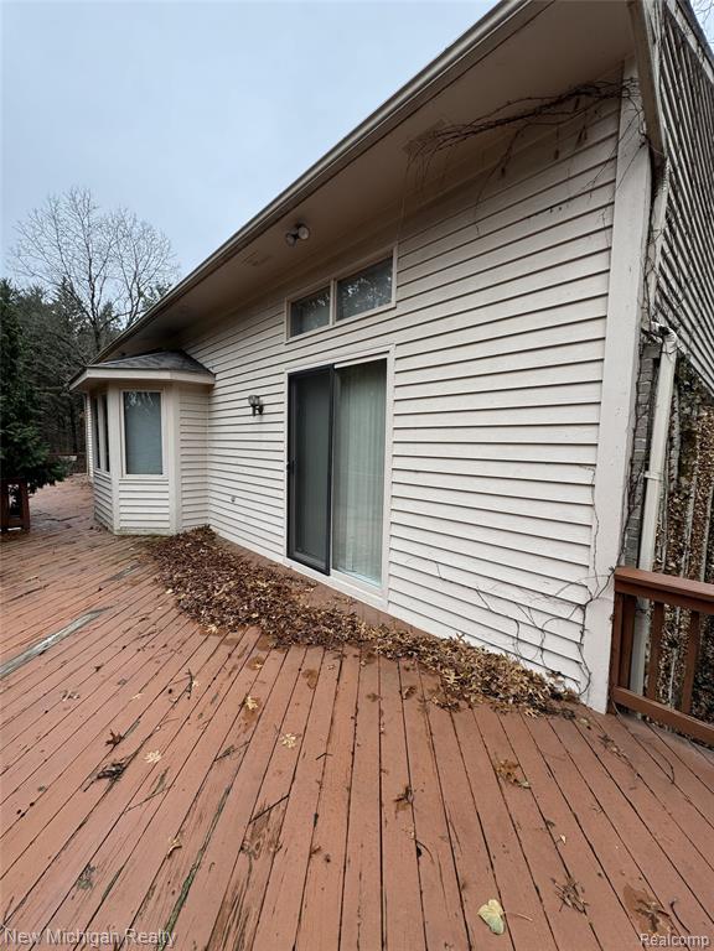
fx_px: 385
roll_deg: +0.3
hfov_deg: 85.7
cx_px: 357
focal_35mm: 14
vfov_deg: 102.1
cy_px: 476
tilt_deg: -3.6
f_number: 2.2
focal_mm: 2.22
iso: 40
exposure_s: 1/190
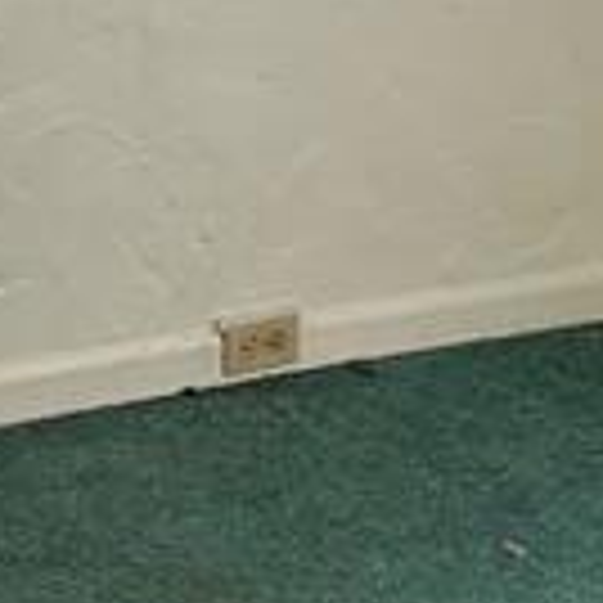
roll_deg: -2.7
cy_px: -117
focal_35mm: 175
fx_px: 3449
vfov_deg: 9.8
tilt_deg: -14.4
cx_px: 112
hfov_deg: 10.0
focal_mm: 5.1
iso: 50
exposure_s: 1/489
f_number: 1.6
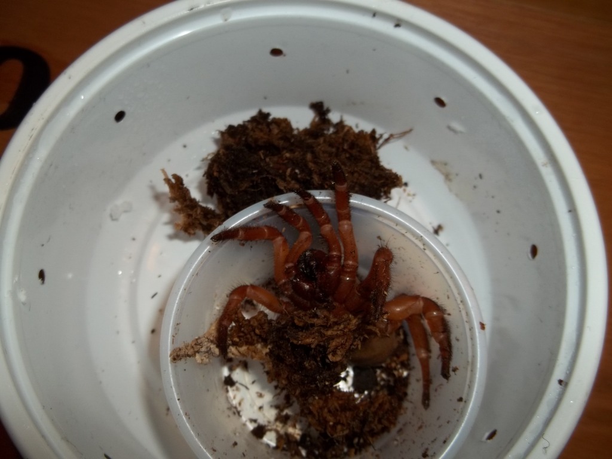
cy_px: 230
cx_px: 306
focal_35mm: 33
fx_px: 583
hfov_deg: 55.4
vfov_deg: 42.9
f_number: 3.3
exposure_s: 1/30
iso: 64
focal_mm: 5.9
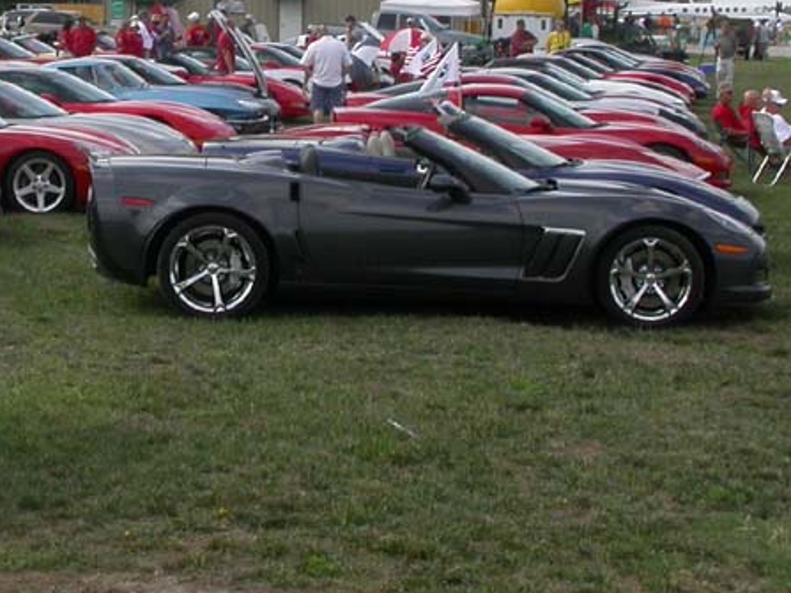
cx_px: 154
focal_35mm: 87
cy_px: 99
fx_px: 1987
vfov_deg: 16.8
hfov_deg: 22.2
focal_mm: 7.85
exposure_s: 1/319
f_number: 6.7
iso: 100
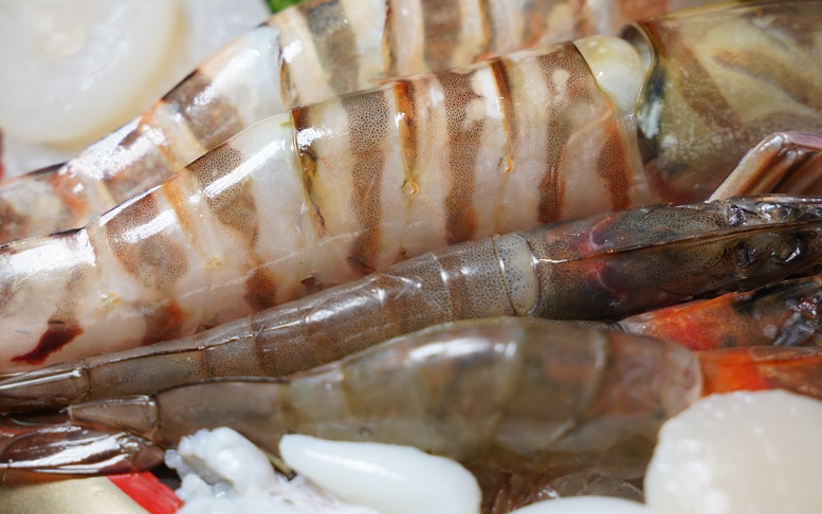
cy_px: 97
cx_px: 435
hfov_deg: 17.7
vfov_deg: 11.1
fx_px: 2644
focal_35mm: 118
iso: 100
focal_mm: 75
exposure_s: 1/100
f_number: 4
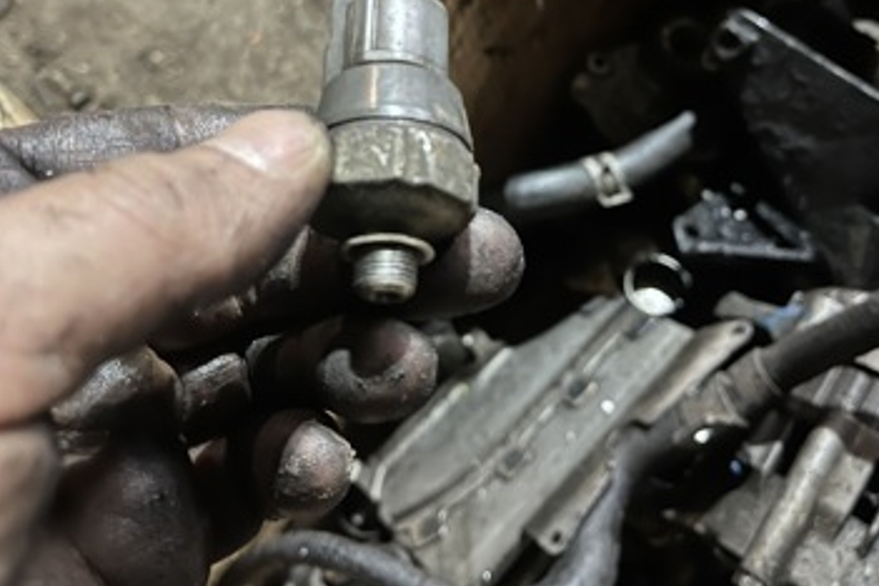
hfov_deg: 51.9
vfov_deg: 35.0
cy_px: 130
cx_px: 433
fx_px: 903
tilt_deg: -65.9
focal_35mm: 37
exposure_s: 1/9
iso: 500
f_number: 1.6
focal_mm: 5.1
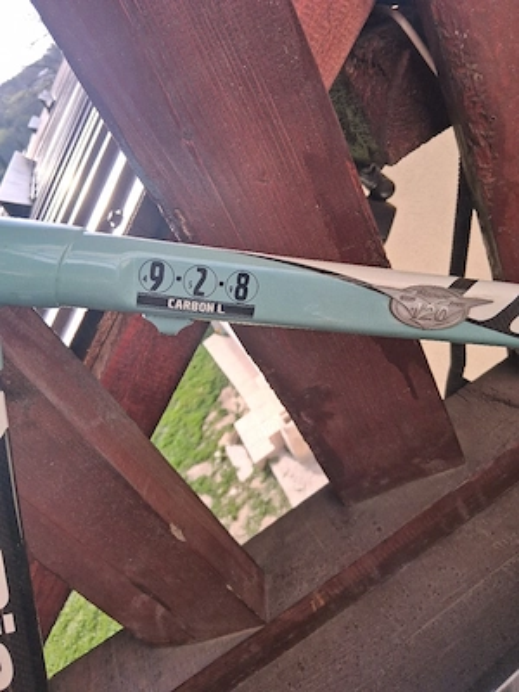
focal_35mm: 26
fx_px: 520
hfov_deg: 53.1
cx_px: 260
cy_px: 346
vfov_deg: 67.3
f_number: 1.8
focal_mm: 3.98
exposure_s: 1/132
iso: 25
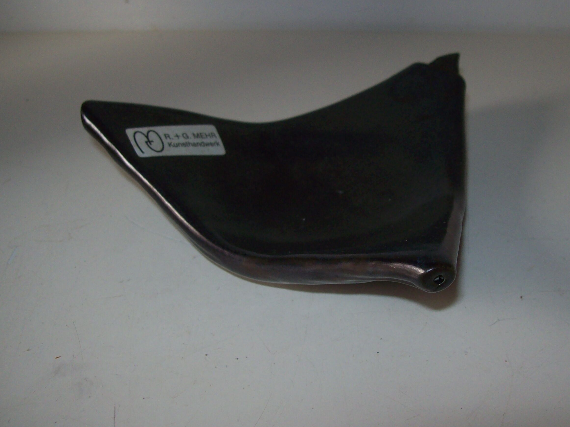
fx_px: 724
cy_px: 214
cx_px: 318
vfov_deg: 32.9
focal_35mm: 44
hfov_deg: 42.9
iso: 80
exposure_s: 1/64
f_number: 2.7
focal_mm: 6
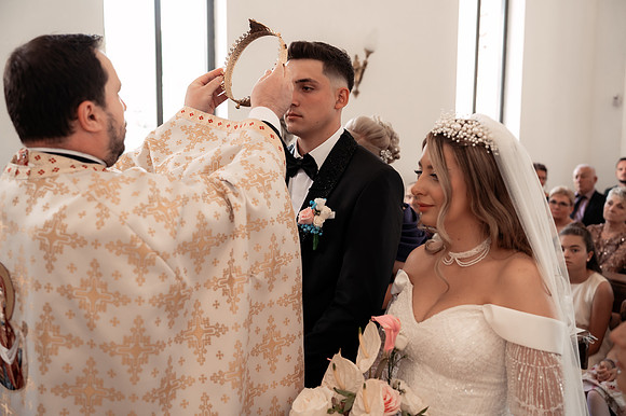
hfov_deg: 50.7
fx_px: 660
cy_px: 208
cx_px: 313
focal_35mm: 38
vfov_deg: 35.0
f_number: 3.2
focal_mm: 38
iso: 1600
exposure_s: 1/250
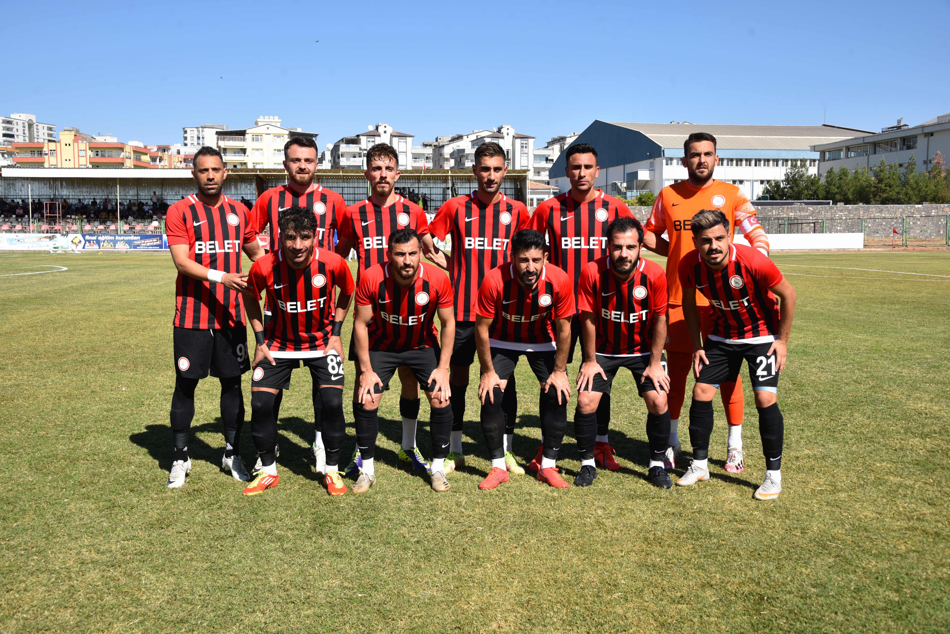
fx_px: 1056
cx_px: 475
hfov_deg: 48.4
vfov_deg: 33.4
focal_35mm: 40
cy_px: 317
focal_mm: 40
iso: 100
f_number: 10
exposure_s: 1/200
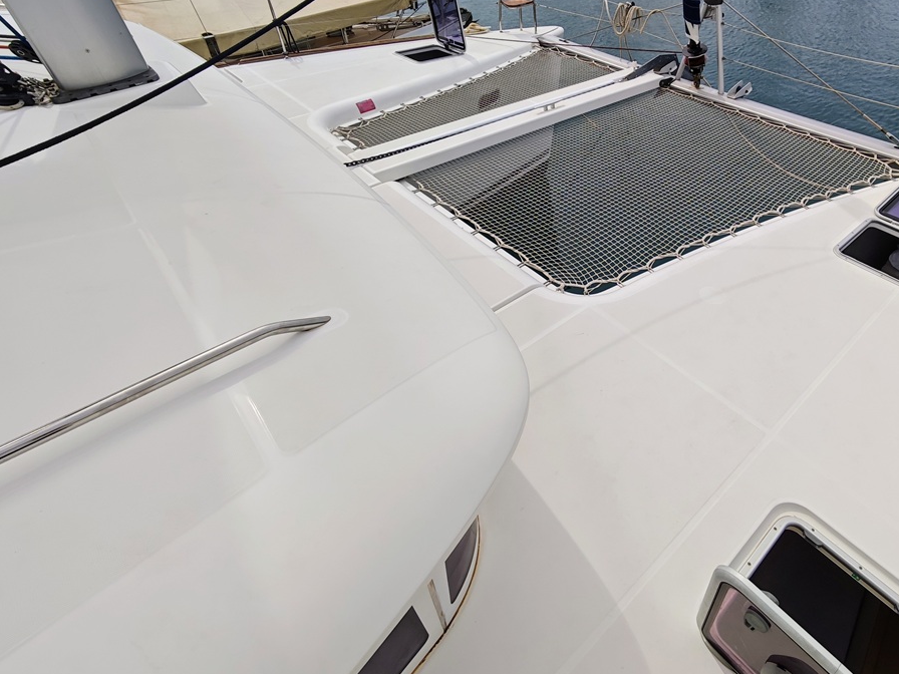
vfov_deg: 65.2
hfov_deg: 79.8
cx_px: 576
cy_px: 264
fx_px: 519
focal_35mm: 20
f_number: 2.2
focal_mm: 2.16
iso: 50
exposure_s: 1/873
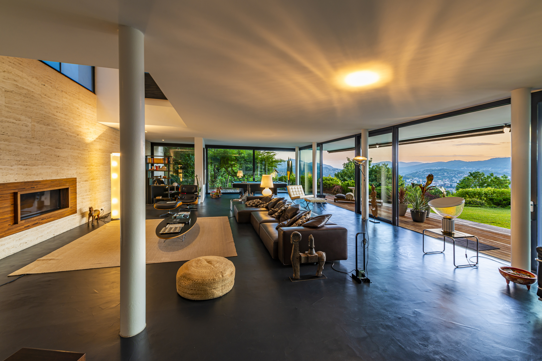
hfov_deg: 104.3
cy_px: 180
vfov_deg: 81.2
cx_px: 271
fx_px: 211
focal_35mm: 14
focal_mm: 14
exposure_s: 1/3
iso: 100
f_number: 9
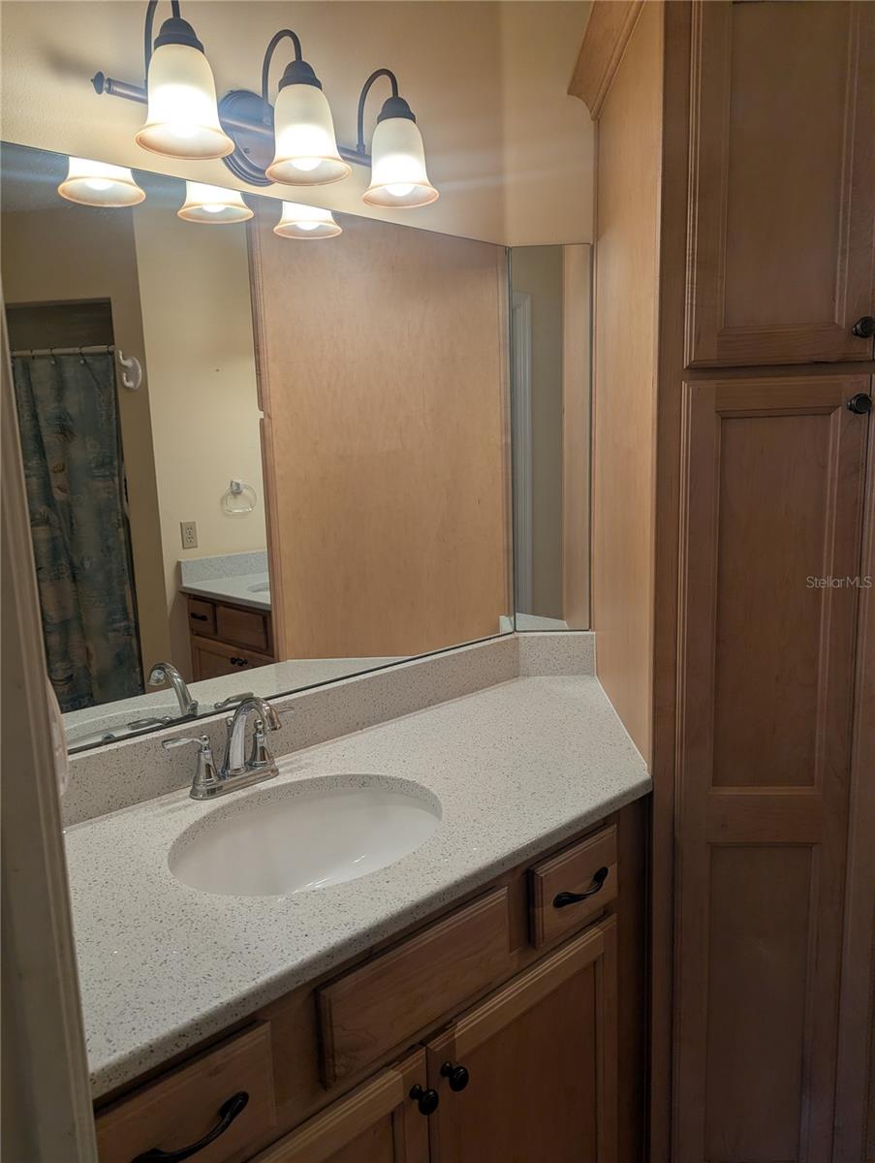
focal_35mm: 24
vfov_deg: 71.5
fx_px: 807
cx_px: 438
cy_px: 582
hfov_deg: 56.9
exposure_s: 1/120
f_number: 1.85
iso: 46
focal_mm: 6.81
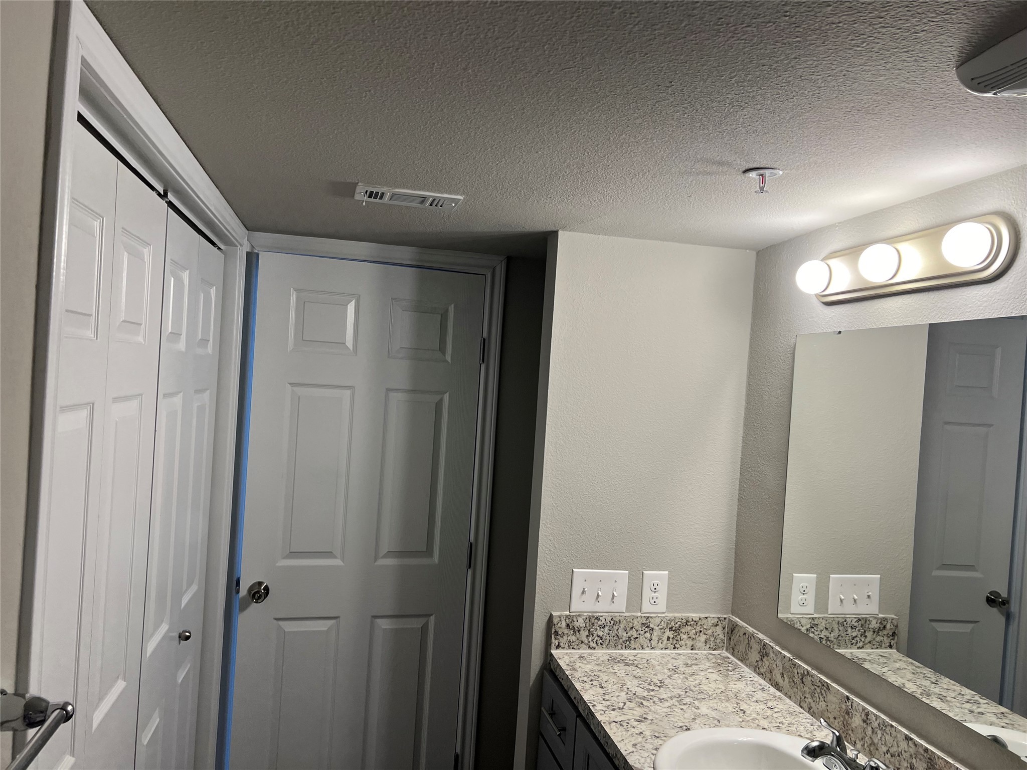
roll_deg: -2.9
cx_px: 514
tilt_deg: -1.5
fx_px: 771
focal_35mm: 26
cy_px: 385
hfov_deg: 67.3
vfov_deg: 53.1
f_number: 1.5
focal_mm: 5.7
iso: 100
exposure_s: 1/120
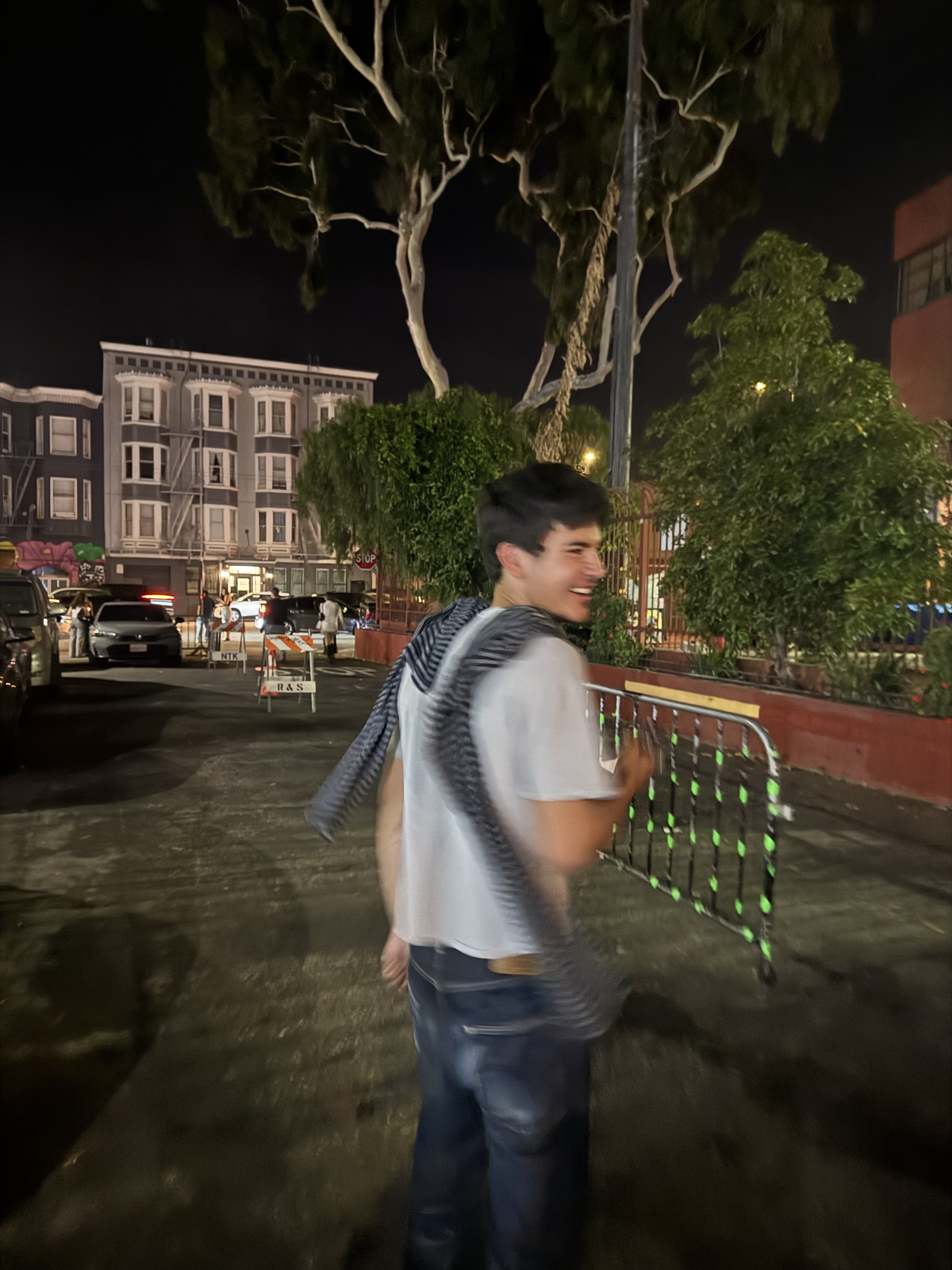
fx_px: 880
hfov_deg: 56.8
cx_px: 476
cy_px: 635
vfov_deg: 71.6
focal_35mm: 24
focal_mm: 6.76
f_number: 1.78
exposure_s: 1/15
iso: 2000
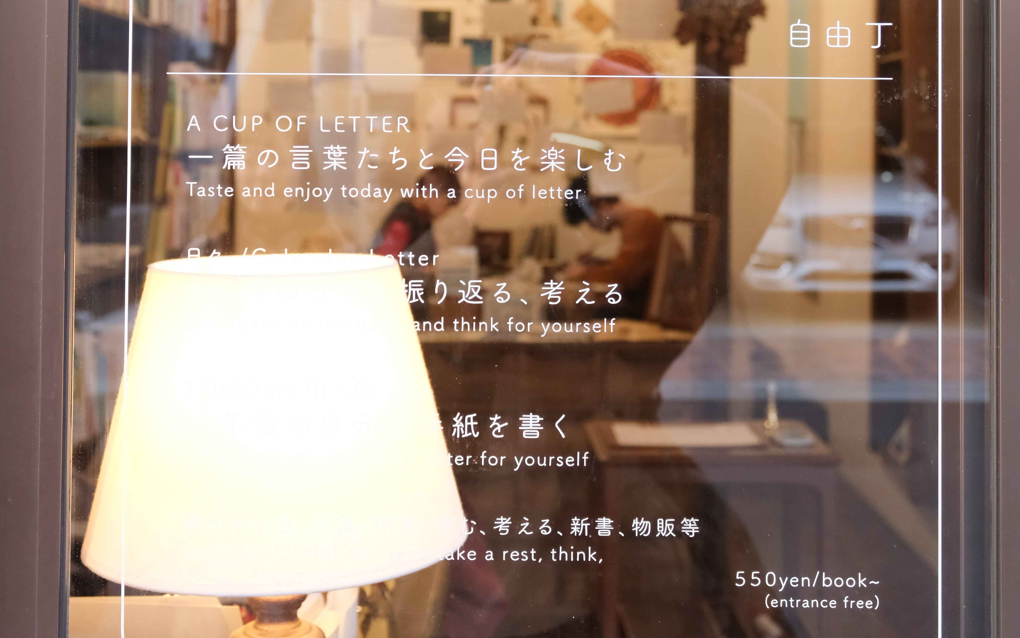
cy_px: 84
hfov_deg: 37.5
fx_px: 1501
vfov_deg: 23.4
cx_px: 512
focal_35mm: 54
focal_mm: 23.4
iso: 2000
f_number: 3.4
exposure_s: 1/100
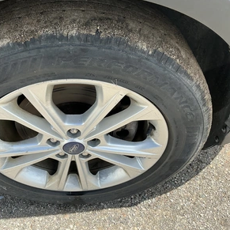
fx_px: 256
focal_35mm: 34
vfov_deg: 48.4
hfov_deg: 47.8
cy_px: 117
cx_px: 80
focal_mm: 3
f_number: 1.8
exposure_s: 1/620
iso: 25
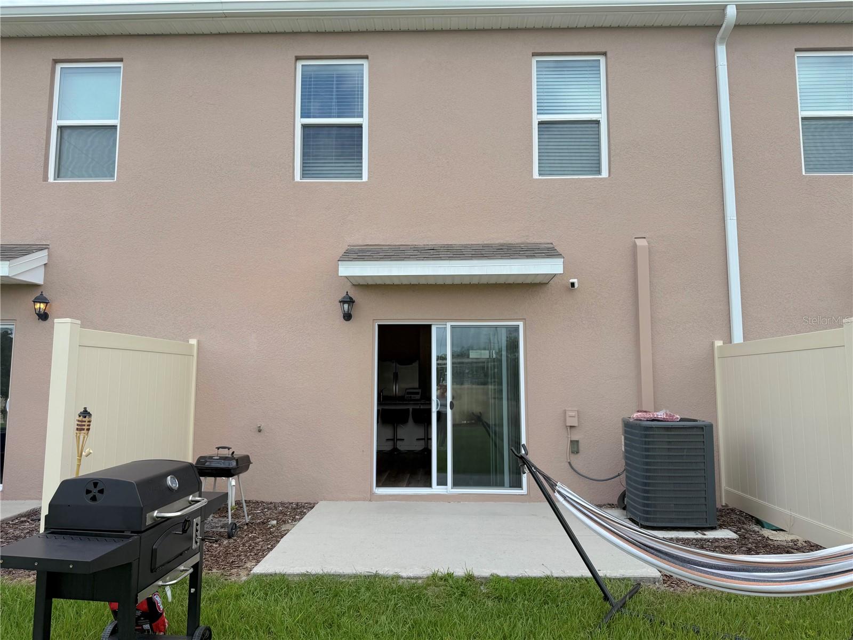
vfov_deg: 56.8
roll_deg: +0.3
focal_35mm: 24
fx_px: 591
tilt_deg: +6.3
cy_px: 320
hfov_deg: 71.6
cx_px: 426
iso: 80
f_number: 1.78
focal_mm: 6.76
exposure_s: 1/1493
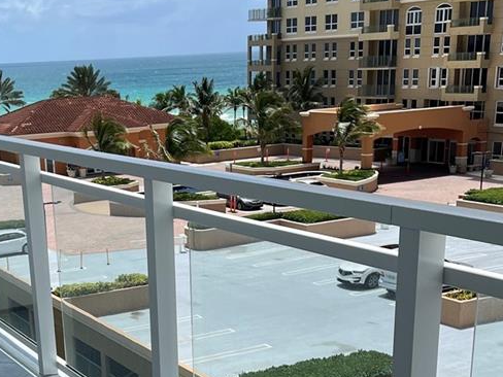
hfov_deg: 29.8
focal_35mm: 64
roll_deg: +3.1
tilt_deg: -18.2
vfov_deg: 21.8
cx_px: 126
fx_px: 930
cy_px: 406
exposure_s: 1/5319
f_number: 1.5
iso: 50
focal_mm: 5.7
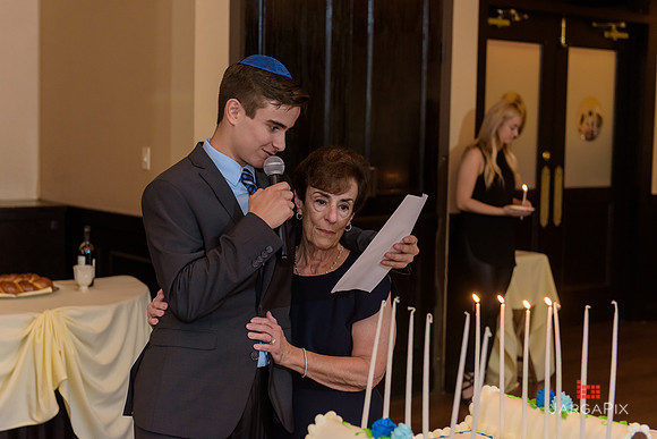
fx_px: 1095
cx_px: 328
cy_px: 220
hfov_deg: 33.4
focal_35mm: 60
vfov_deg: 22.6
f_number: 3.2
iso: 1600
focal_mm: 60
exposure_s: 1/125
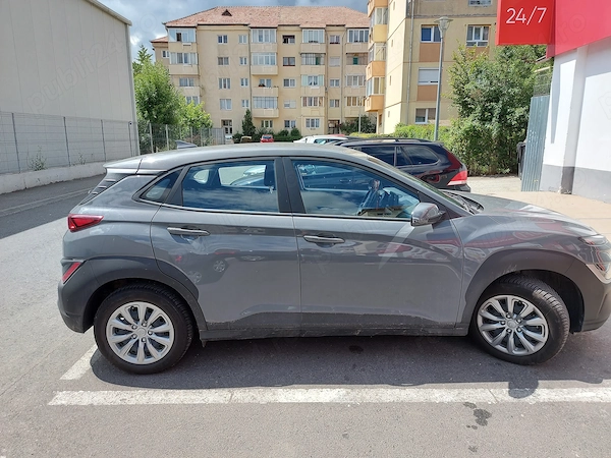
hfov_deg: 71.6
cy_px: 229
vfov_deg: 56.8
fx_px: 424
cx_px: 306
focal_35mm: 24
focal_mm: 5.23
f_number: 1.8
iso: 32
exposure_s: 1/569
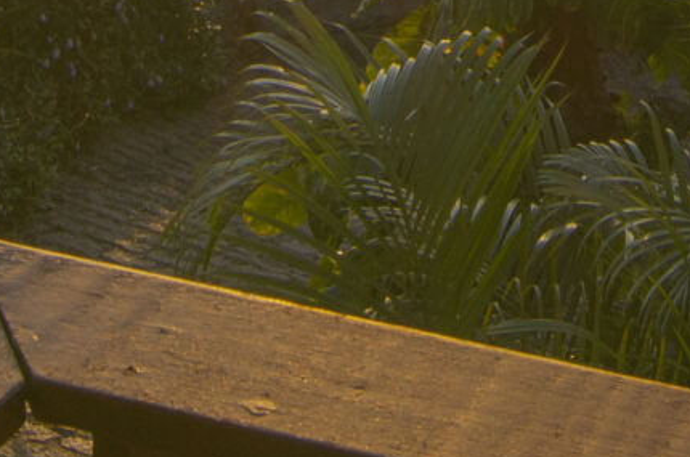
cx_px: 469
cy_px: -649
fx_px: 2219
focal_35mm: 116
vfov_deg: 10.2
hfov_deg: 17.6
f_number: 10
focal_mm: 13
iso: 100
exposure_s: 1/25
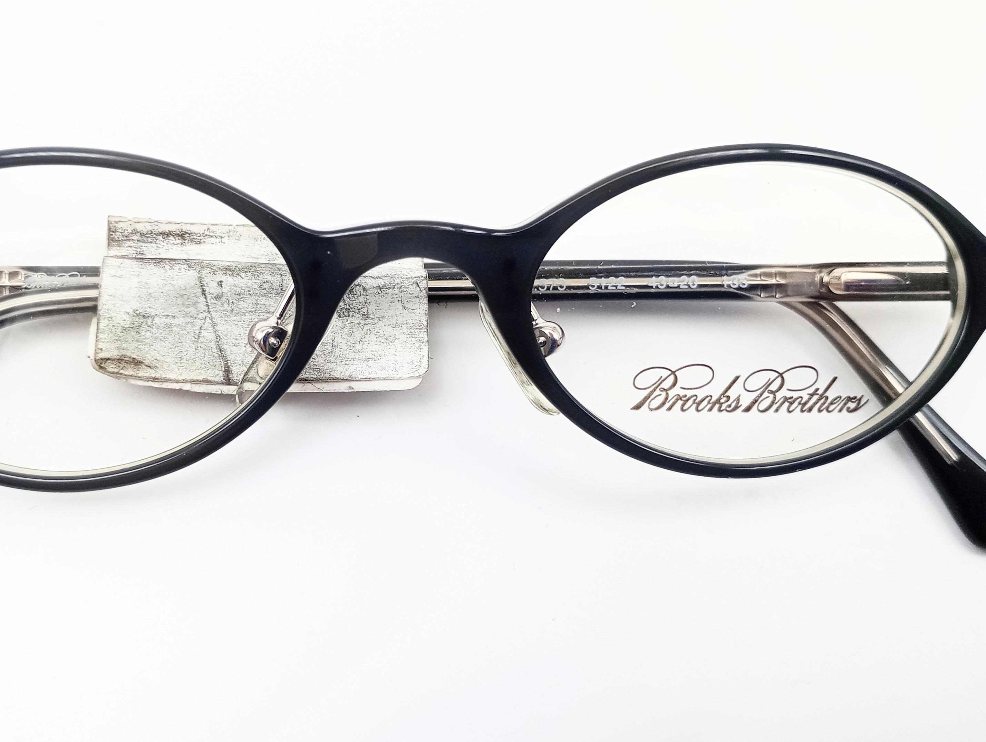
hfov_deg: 46.3
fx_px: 1141
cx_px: 361
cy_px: 369
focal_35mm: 40
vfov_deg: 36.0
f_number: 1.8
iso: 106
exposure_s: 1/100
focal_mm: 4.27
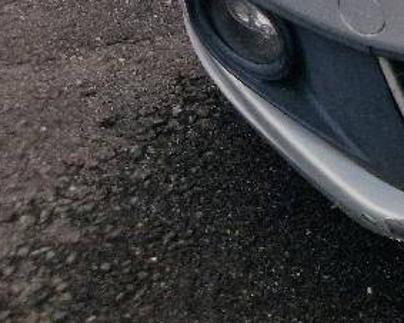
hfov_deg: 11.4
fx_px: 1709
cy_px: -512
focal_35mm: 143
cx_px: 936
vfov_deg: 9.4
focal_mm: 5.4
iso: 50
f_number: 1.8
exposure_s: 1/833
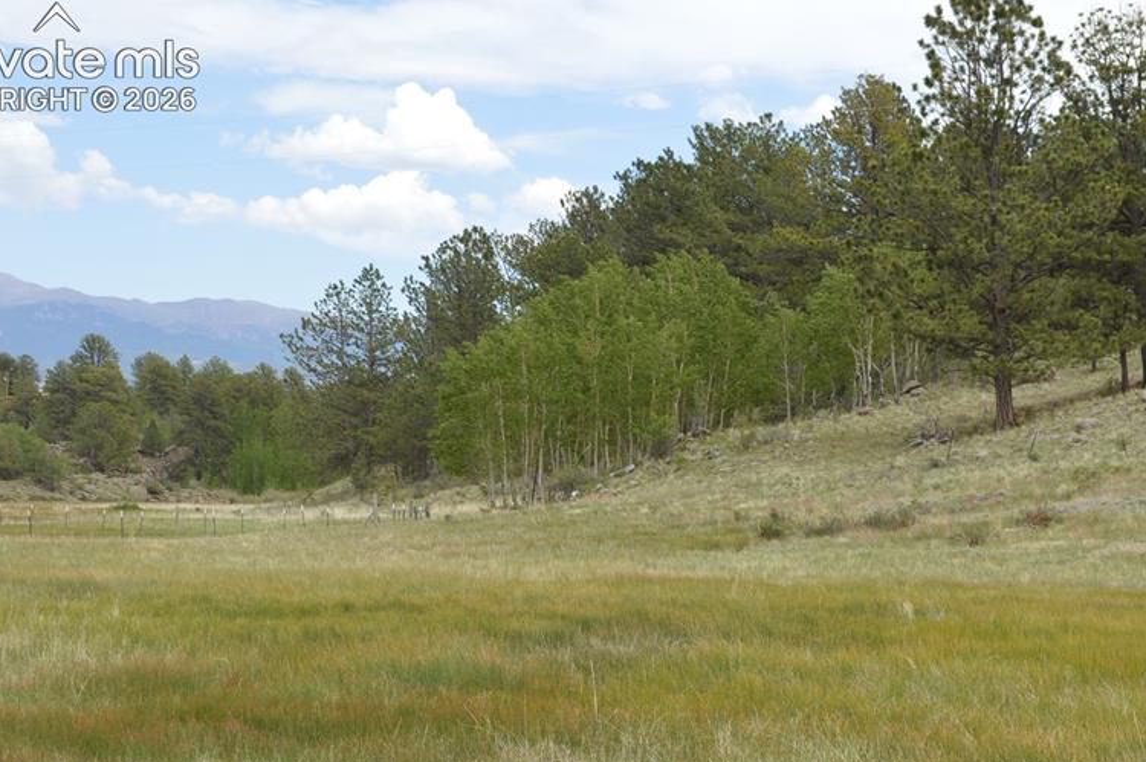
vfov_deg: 15.1
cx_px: 682
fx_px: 2863
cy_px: 495
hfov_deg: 22.6
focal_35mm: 90
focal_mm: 44
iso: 100
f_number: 7.1
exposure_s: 1/200
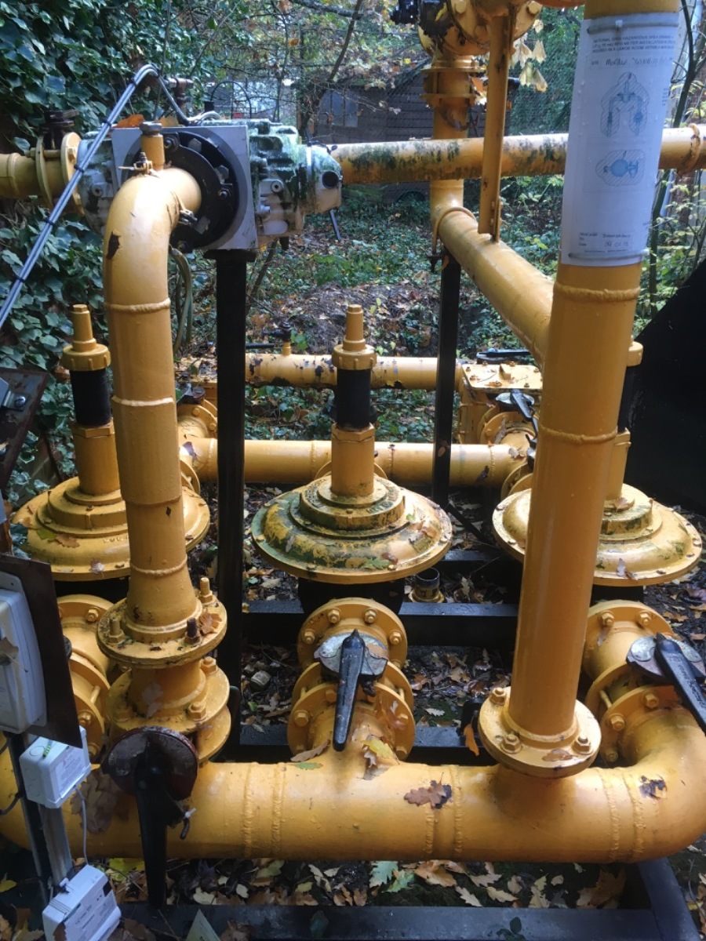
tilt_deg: -25.1
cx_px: 353
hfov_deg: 48.2
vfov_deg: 61.7
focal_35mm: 29
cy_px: 470
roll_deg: -0.4
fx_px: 789
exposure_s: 1/33
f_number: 2.2
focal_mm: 4.15
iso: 40
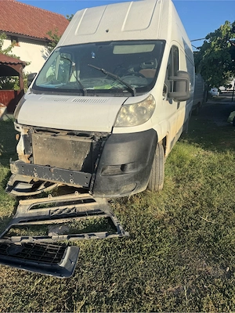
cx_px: 118
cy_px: 156
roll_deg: +0.2
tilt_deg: -16.8
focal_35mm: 24
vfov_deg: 71.6
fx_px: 217
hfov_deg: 56.8
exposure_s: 1/2959
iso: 80
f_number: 1.78
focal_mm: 6.76
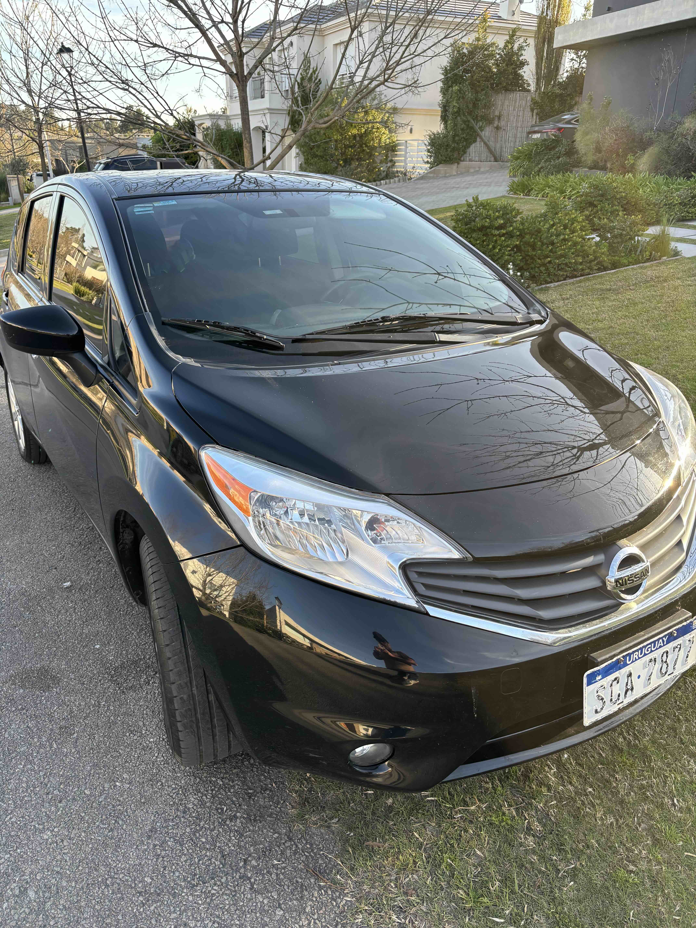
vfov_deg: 67.3
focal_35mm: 26
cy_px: 464
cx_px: 348
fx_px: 697
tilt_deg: -21.9
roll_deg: -1.7
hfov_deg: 53.1
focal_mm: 5.96
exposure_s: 1/303
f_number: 1.6
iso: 50
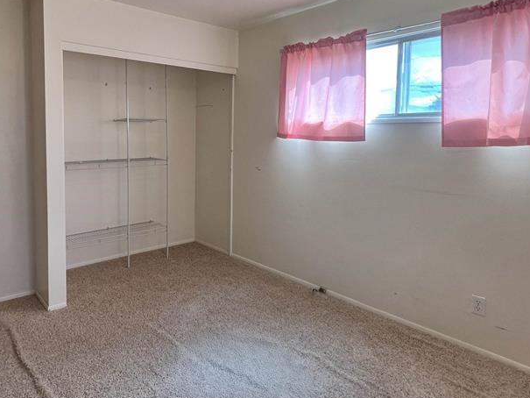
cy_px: 158
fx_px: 337
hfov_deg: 74.8
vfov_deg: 60.6
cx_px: 192
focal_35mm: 22
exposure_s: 1/120
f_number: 1.8
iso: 50
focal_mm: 1.57
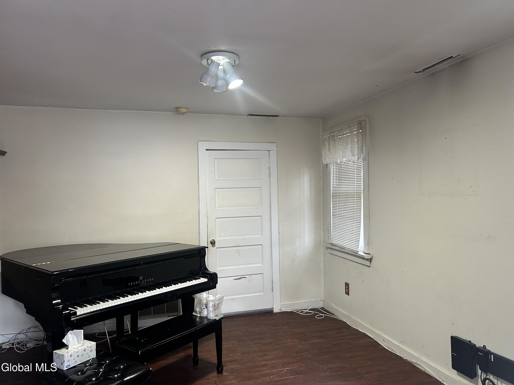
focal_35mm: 26
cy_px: 192
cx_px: 257
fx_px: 386
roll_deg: +1.5
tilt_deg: +0.0
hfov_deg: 67.3
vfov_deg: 53.1
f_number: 1.5
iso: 160
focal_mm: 5.7
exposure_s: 1/60
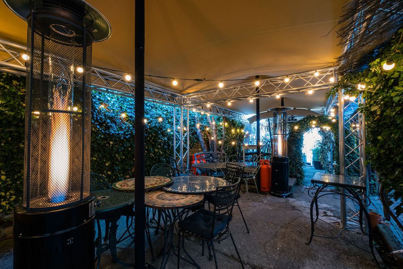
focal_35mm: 15
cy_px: 134
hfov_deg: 100.4
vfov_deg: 77.3
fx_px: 168
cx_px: 202
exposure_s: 1.8
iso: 640
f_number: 14
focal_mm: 10
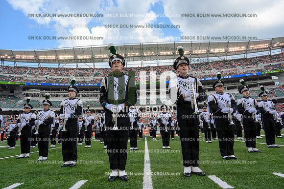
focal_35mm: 24
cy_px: 94
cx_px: 142
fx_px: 189
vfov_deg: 53.2
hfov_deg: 73.7
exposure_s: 1/100
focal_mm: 24
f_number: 7.1
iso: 80
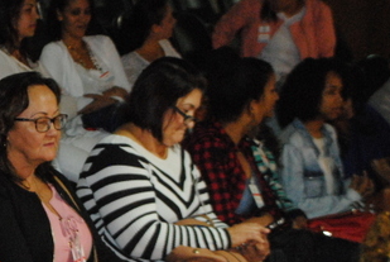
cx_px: 13
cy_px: 146
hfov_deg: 19.7
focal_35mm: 101
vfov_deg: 13.6
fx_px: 1096
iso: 1600
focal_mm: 26
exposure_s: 1/30
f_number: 4.2
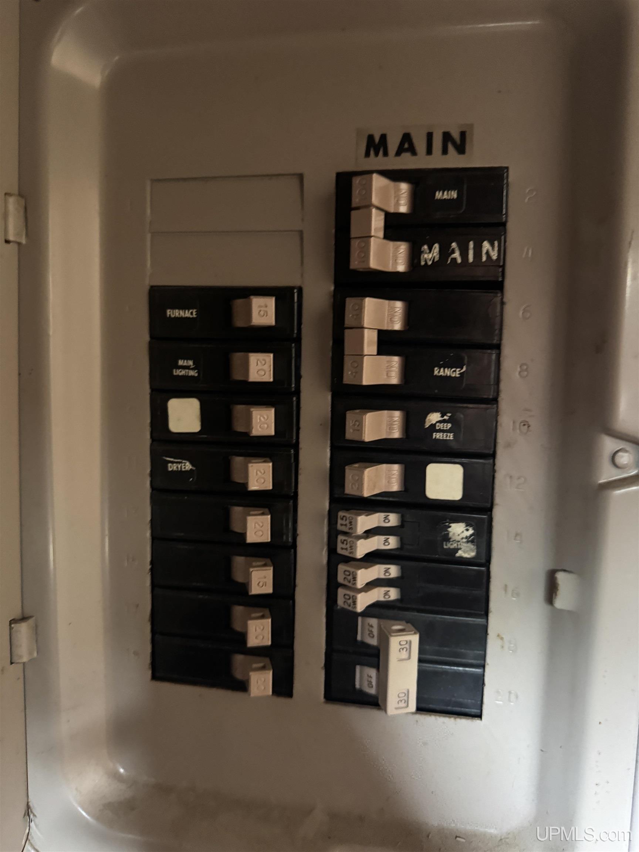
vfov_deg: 71.6
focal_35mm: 24
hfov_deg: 56.8
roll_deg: +0.5
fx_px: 591
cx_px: 320
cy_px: 426
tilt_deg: -6.1
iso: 1000
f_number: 1.78
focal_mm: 6.76
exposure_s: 1/30
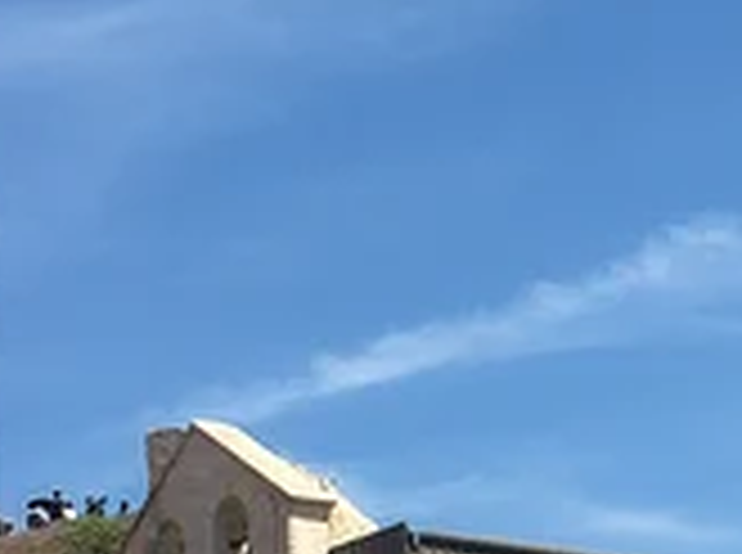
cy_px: 320
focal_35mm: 141
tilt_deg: +17.2
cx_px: 580
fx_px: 3016
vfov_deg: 10.5
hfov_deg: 14.0
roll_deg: +4.4
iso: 25
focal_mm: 4.15
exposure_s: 1/1876
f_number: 2.2
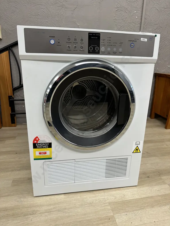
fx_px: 157
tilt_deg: -17.6
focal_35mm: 24
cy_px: 113
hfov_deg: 56.8
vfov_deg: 71.6
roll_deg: -1.2
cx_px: 85
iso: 125
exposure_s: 1/100
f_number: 1.78
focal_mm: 6.86
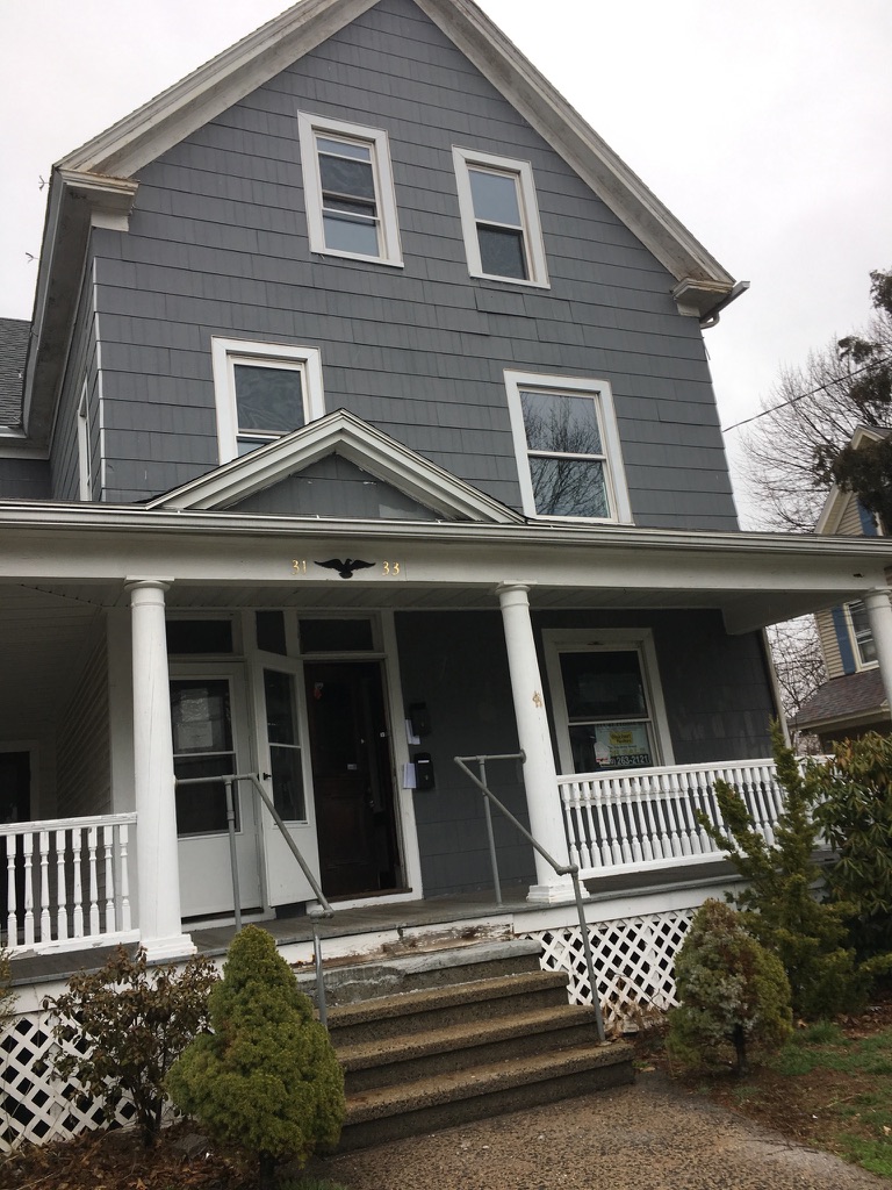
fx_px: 996
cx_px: 446
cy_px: 595
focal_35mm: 29
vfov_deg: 61.7
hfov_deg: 48.2
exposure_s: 1/237
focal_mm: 4.15
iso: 25
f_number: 2.2
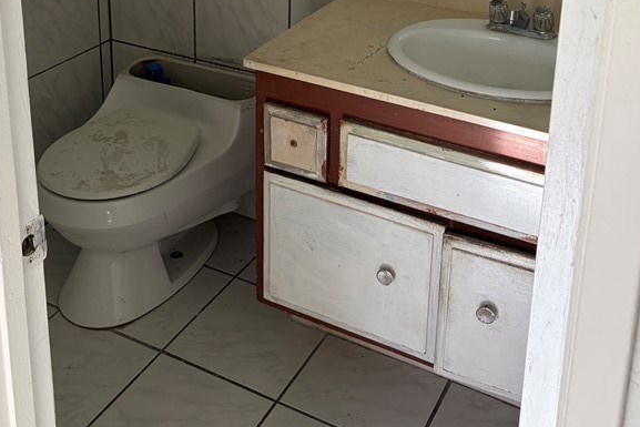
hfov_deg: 41.1
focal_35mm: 48
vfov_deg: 26.1
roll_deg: -1.7
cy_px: -33
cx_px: 329
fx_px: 853
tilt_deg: -15.3
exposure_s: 1/122
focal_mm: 5.96
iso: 64
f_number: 1.6
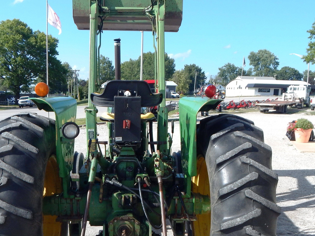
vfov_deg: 36.3
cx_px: 144
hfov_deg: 47.8
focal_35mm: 39
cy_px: 165
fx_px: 355
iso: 125
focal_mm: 4
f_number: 3
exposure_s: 1/800
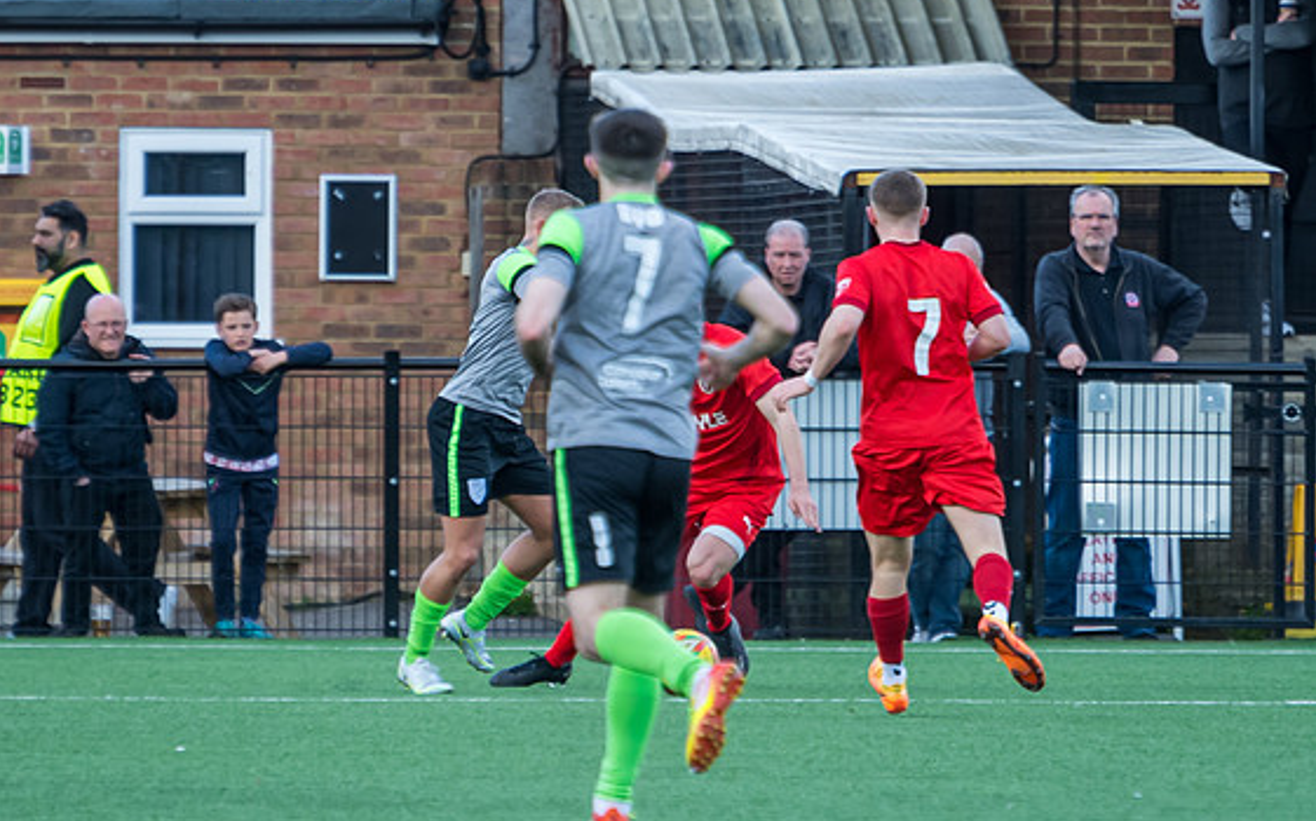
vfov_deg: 1.8
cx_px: 595
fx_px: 26384
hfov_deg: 2.9
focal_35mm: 736
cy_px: 633
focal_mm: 280
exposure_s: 1/800
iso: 400
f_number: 4
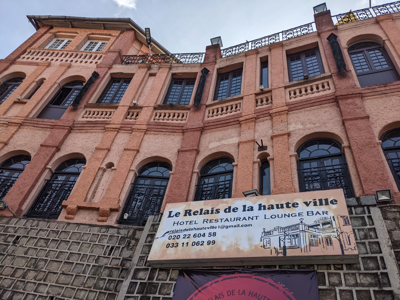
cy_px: 150
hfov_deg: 65.3
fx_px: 312
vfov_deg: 51.4
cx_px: 200
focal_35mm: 27
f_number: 1.73
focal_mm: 4.38
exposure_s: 1/3906
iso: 60
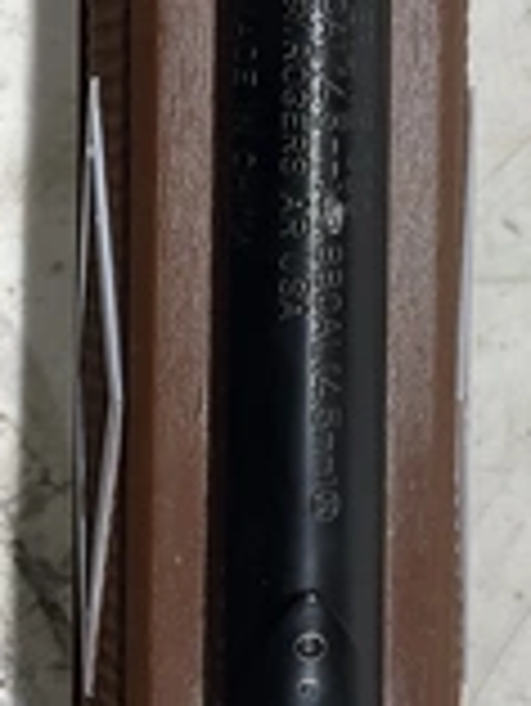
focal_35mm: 74
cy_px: 243
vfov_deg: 26.2
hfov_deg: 19.9
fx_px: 1511
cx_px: 310
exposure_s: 1/120
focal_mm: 3
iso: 40
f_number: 1.8
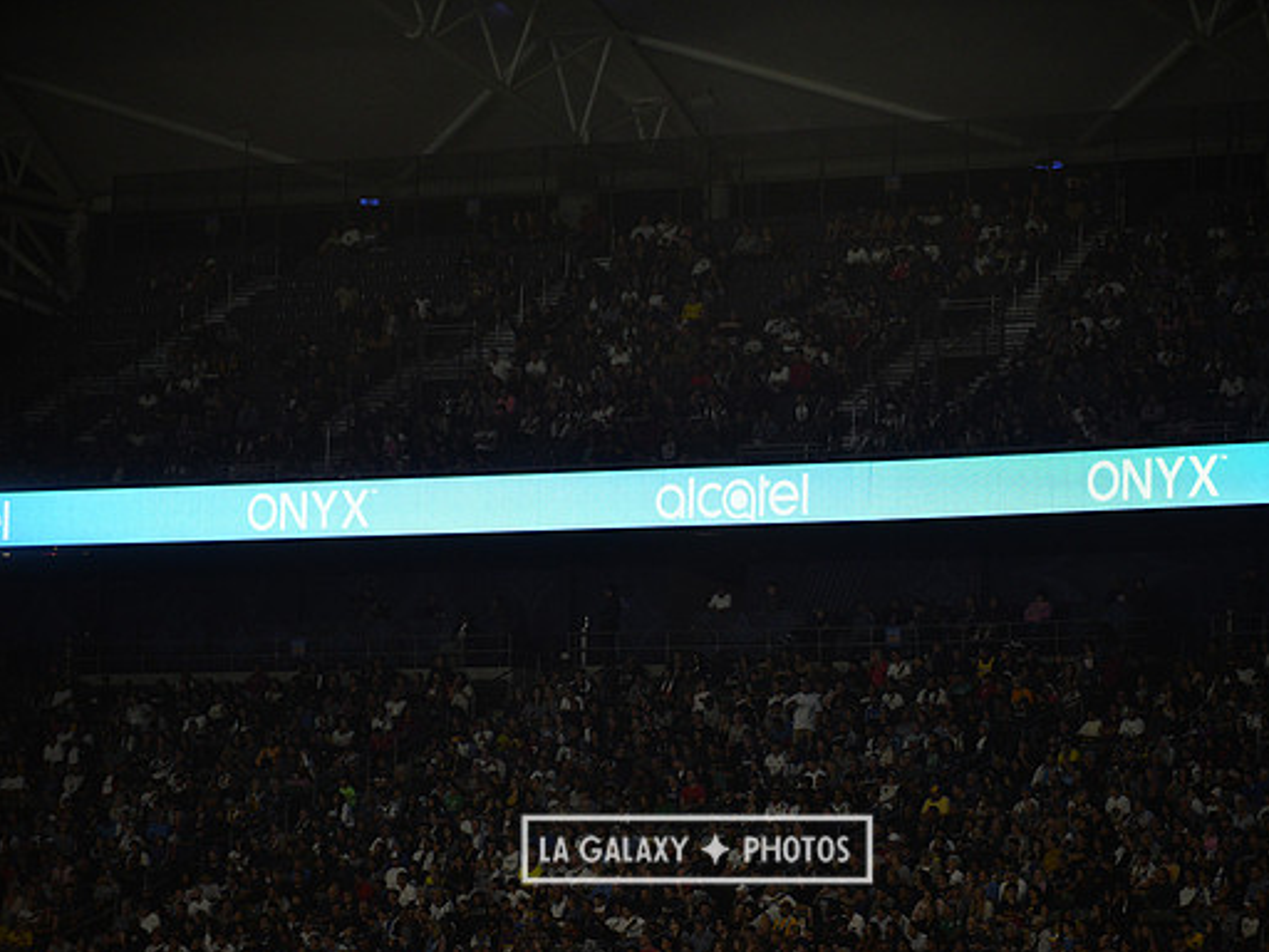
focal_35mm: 196
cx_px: 696
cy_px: 477
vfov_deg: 7.6
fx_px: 7185
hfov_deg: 10.1
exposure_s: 1/3200
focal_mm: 180
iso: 1600
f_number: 2.8
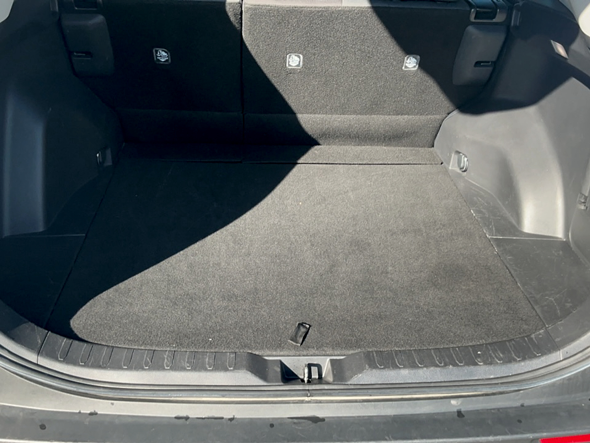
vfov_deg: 46.8
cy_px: 222
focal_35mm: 30
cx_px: 295
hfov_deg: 60.0
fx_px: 511
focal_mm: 3
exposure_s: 1/214
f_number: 1.8
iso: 20
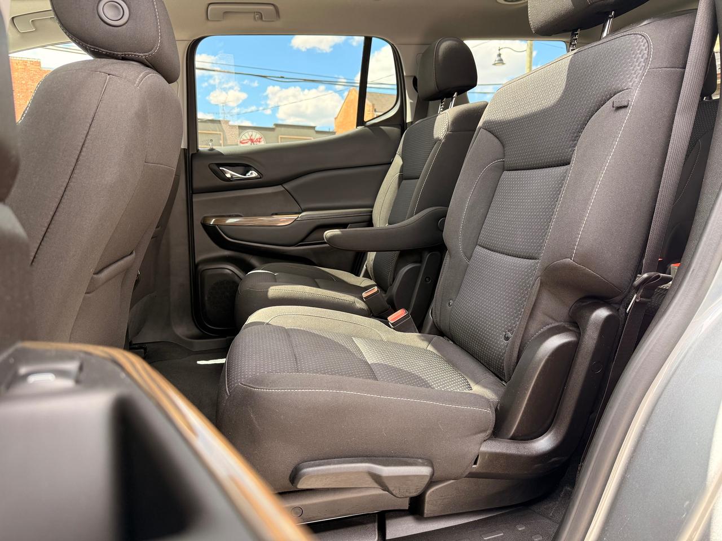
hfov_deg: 71.6
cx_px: 361
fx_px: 501
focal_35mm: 24
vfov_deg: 56.8
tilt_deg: -7.6
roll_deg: -0.4
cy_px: 270
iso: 160
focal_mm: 6.76
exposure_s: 1/243
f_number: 1.78
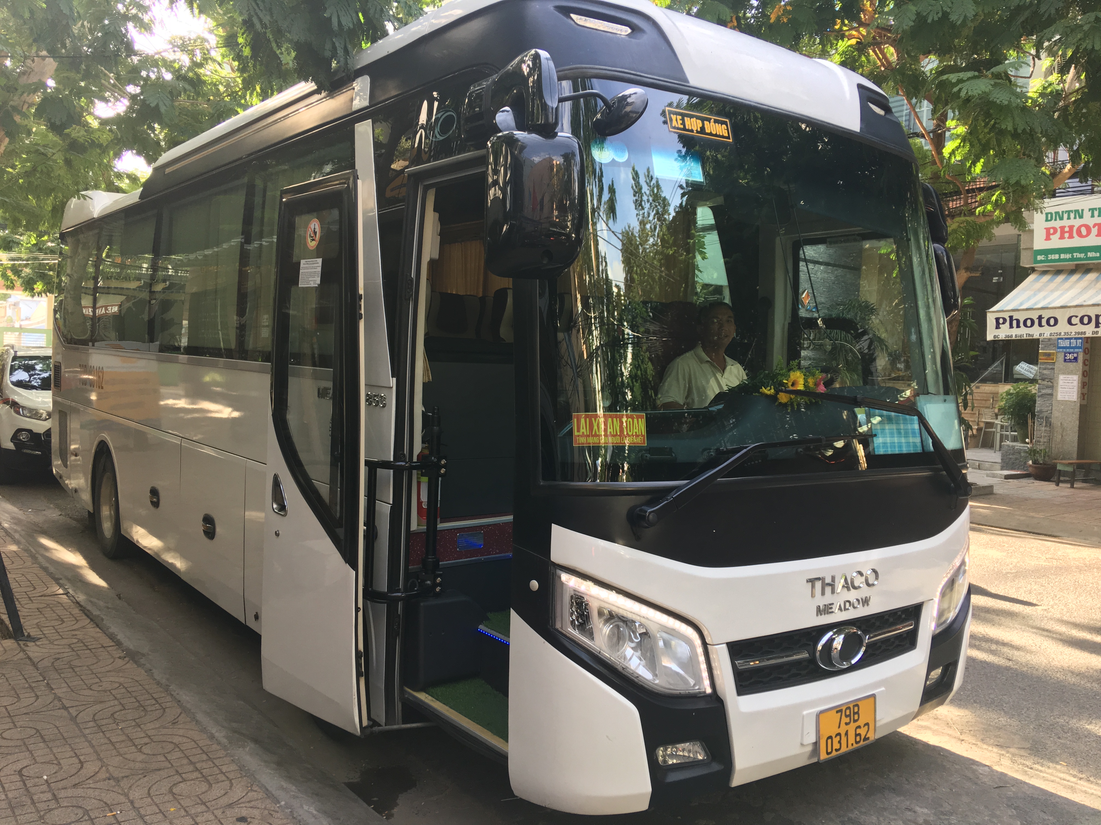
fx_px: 922
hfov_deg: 61.7
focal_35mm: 29
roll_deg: -2.6
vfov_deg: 48.2
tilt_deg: -0.7
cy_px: 412
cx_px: 550
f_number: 2.2
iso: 40
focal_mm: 4.15
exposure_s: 1/100
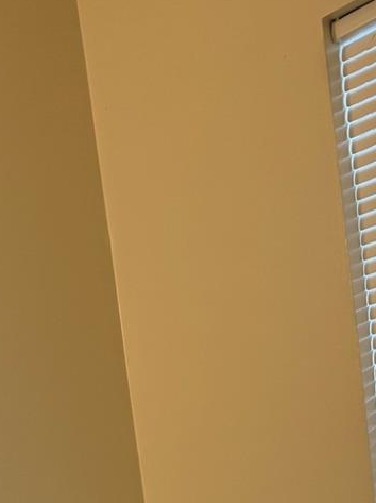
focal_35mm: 78
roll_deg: +7.1
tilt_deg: -8.5
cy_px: 784
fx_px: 1131
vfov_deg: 20.8
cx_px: 172
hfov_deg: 18.9
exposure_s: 1/60
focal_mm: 6.76
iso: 100
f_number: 1.78
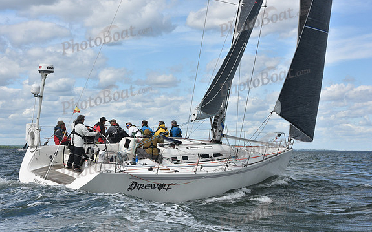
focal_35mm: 72
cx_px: 186
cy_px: 122
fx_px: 730
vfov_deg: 18.1
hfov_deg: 28.6
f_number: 9
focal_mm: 70
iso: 320
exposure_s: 1/1000
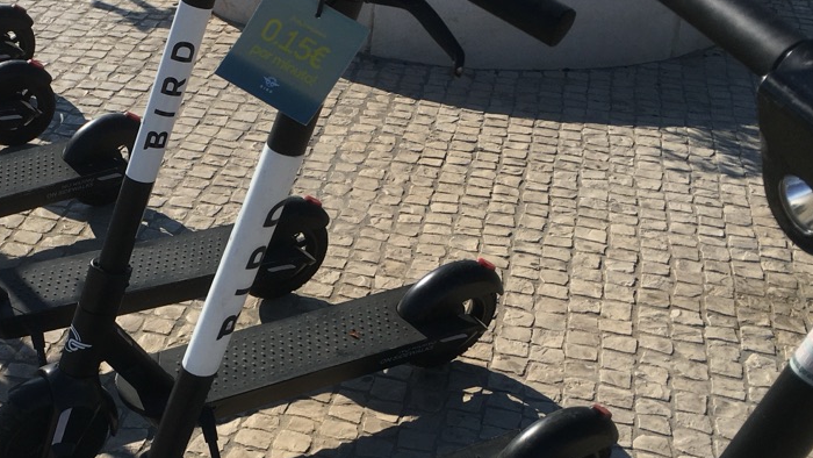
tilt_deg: -28.7
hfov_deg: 36.3
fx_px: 1207
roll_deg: +0.5
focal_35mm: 56
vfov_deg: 21.2
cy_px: 355
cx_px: 201
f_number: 2.2
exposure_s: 1/1972
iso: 25
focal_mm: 4.15
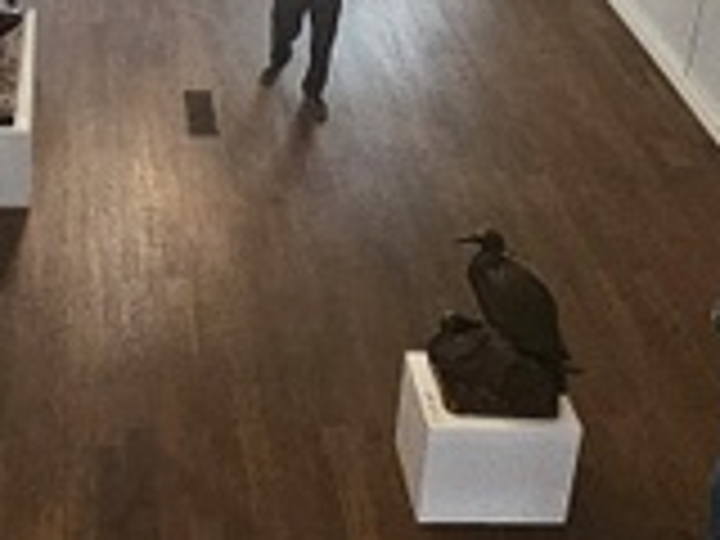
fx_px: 1352
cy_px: 4
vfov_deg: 21.8
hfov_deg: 28.9
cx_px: 108
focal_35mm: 65
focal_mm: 2.2
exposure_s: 1/25
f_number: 2.2
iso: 800
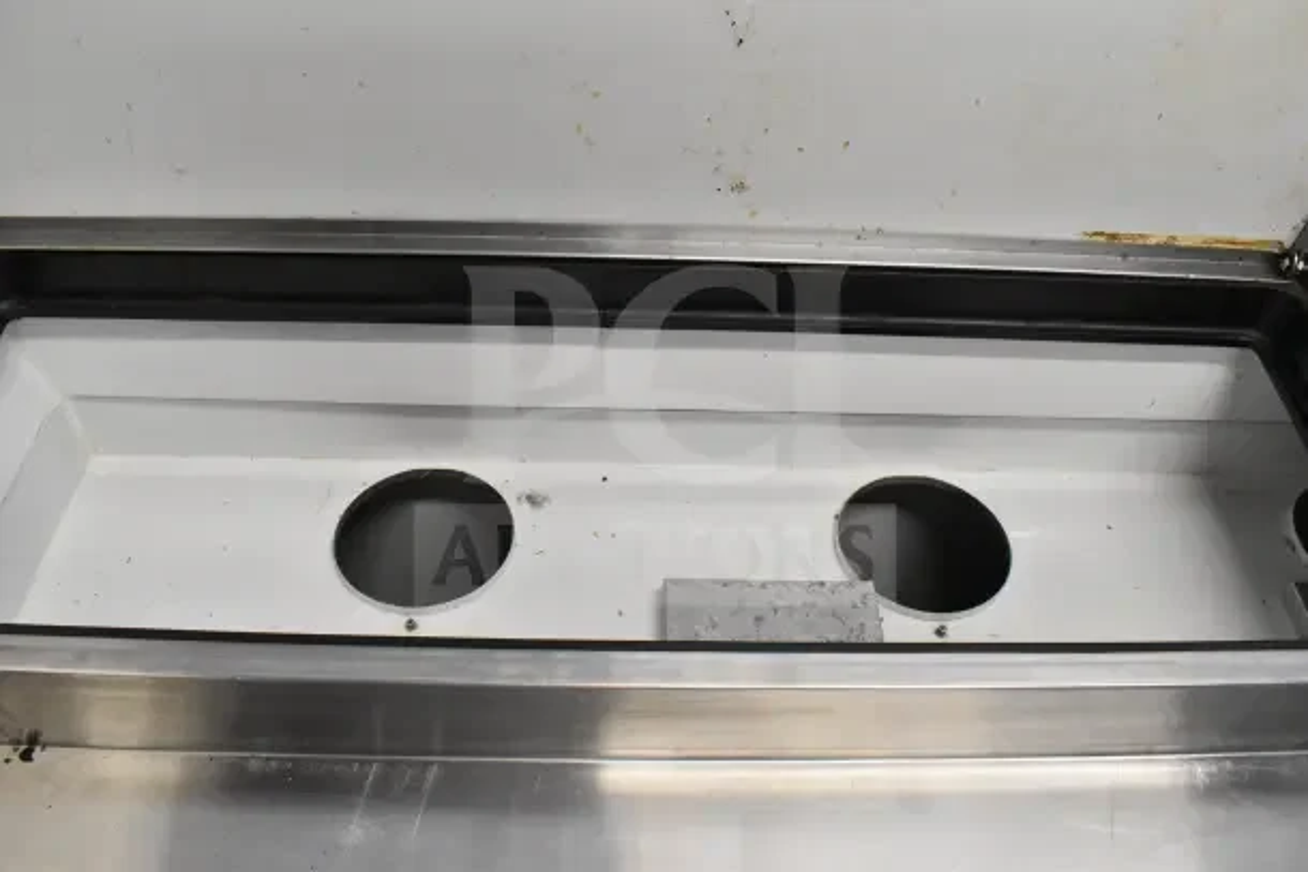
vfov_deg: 48.0
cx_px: 654
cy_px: 436
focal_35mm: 27
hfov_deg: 67.4
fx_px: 981
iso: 6400
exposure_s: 1/160
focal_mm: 18
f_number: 6.3
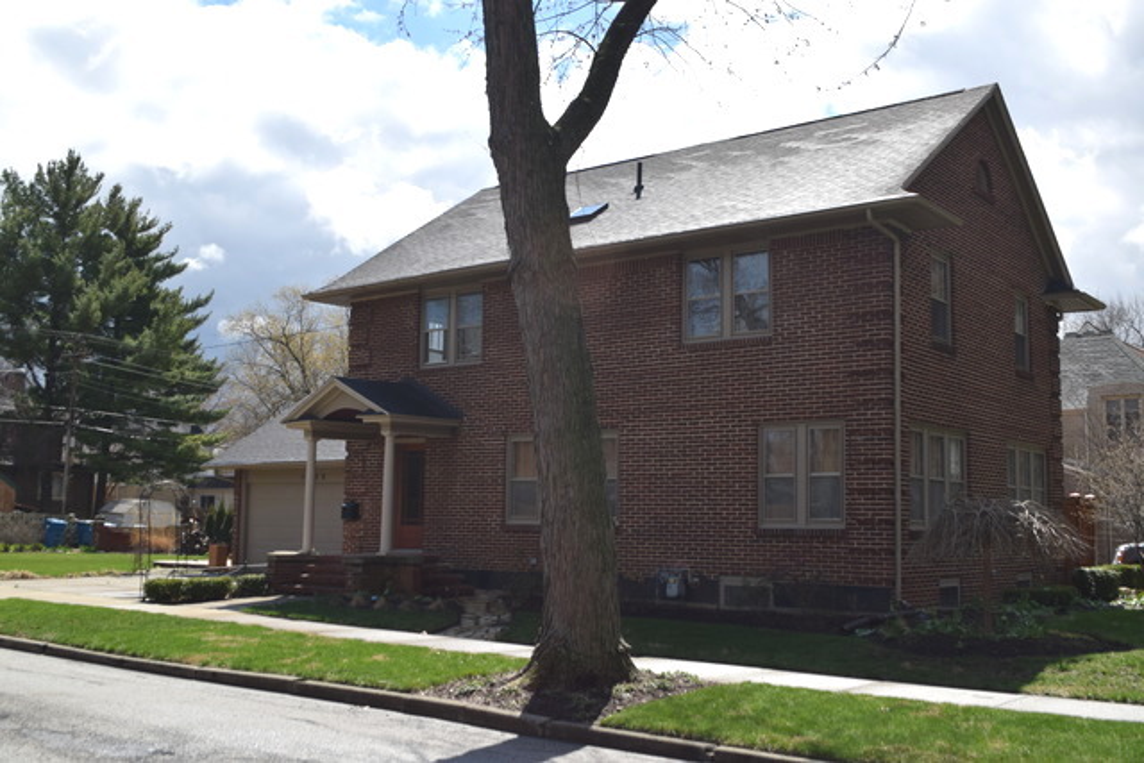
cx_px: 572
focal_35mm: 36
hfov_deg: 53.1
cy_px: 382
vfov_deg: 36.9
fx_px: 1144
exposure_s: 1/250
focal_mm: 24
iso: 200
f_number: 8
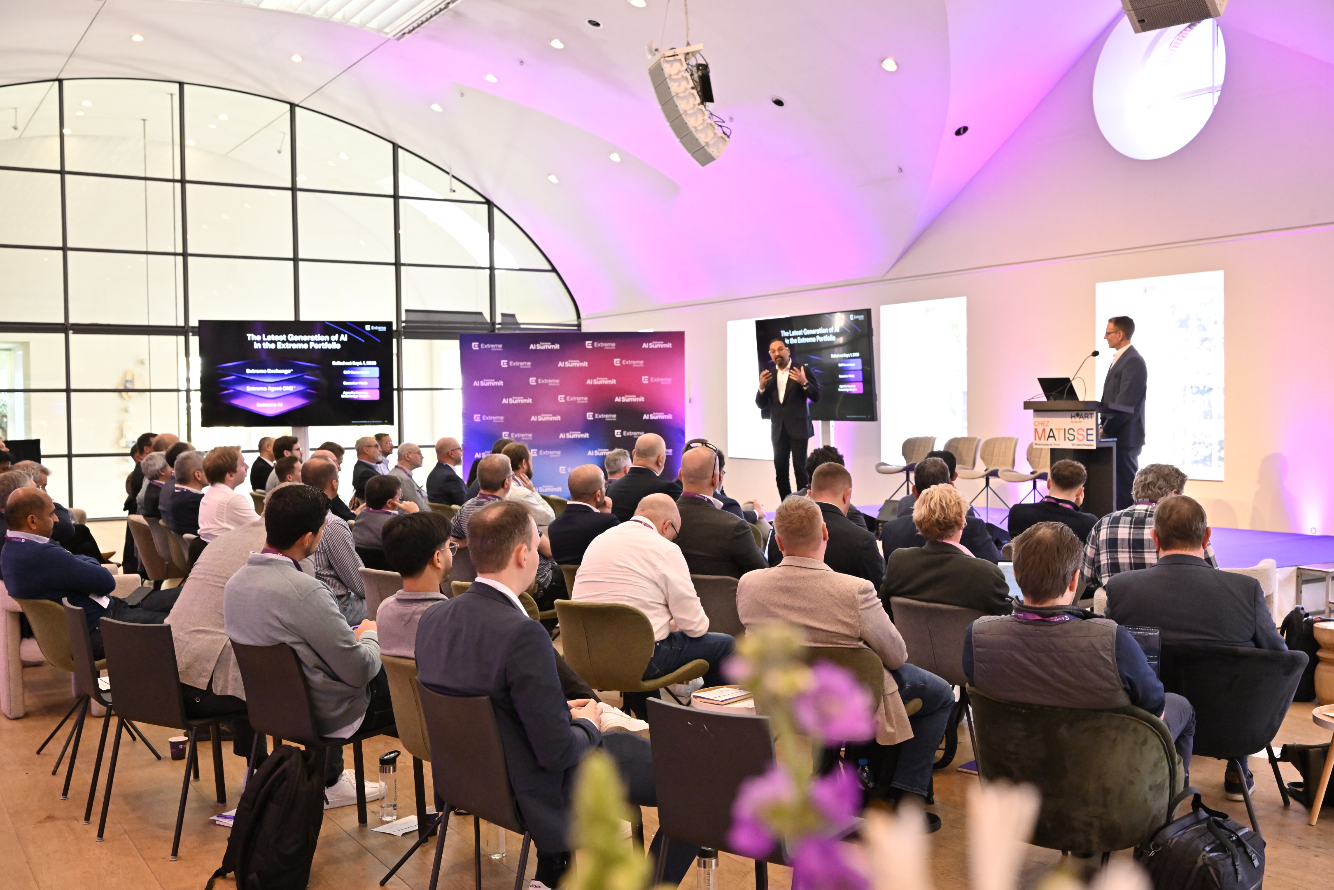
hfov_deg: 53.1
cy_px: 445
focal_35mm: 36
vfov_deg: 36.9
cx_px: 667
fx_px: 1334
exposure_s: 1/160
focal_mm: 36
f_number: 5
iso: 4000
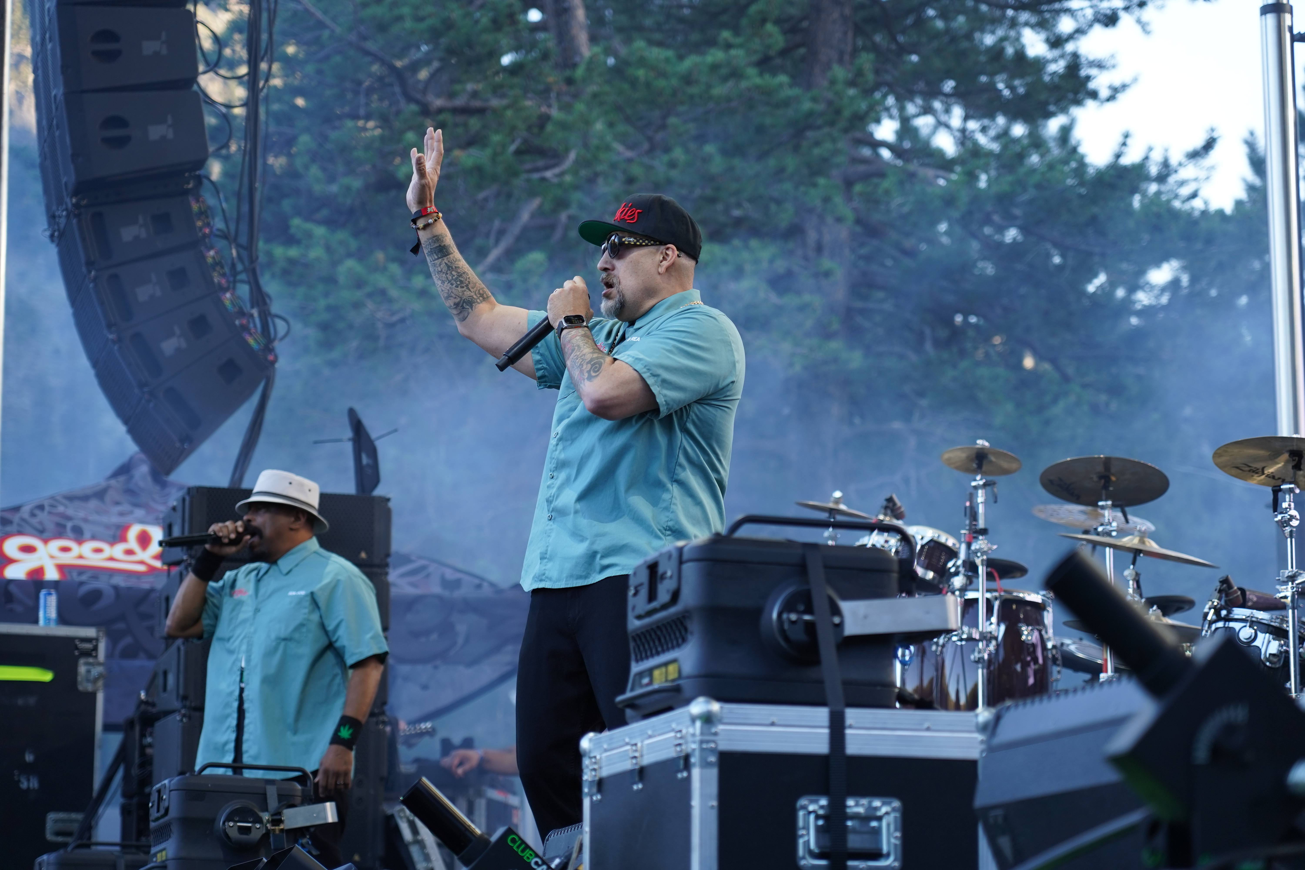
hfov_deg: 19.5
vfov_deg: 13.0
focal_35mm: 105
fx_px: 3806
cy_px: 435
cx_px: 652
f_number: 4
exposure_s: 1/160
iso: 320
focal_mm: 105
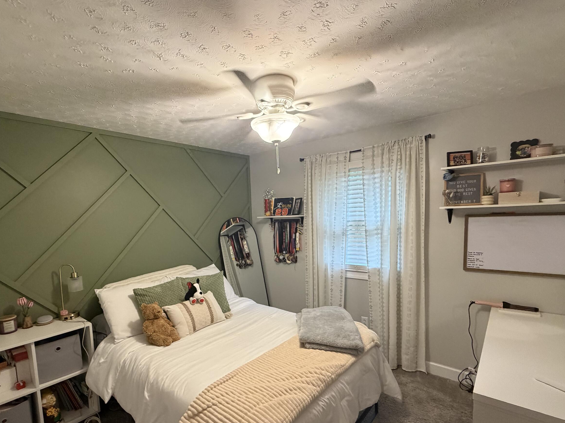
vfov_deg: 71.1
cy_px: 245
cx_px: 260
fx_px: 294
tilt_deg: -4.9
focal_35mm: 18
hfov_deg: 87.6
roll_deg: +2.7
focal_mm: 2.22
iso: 400
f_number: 2.2
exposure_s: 1/60
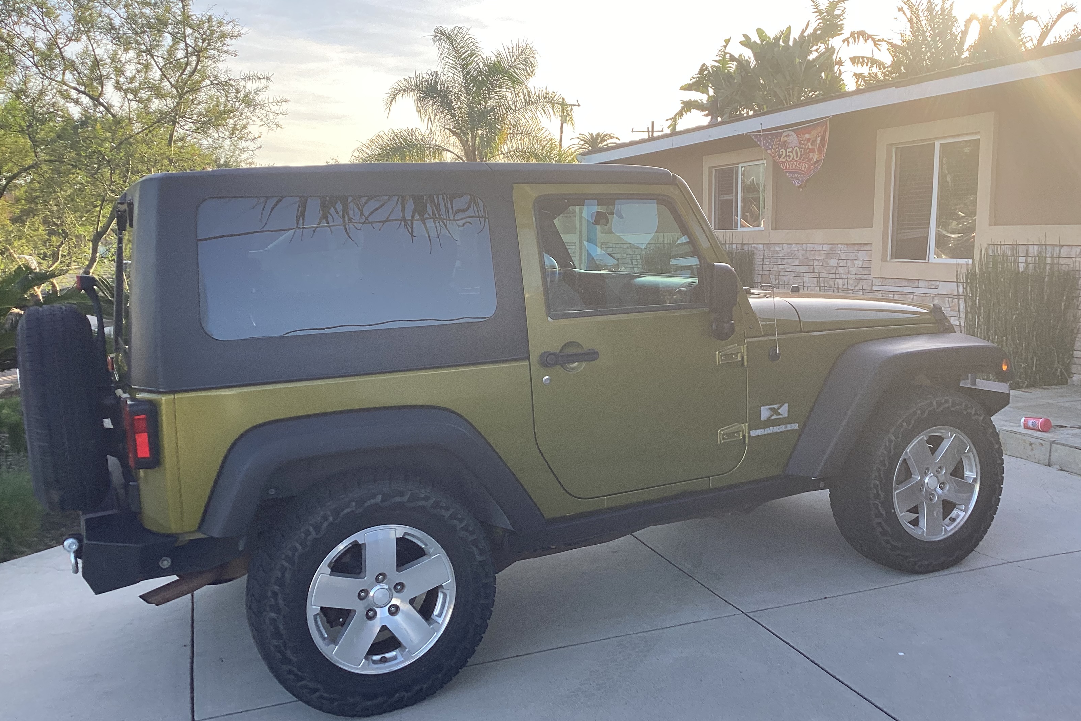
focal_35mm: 33
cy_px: 382
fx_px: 991
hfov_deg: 57.2
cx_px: 552
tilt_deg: -8.9
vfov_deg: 40.0
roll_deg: +0.7
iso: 25
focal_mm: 3.3
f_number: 2.4
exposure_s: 1/210
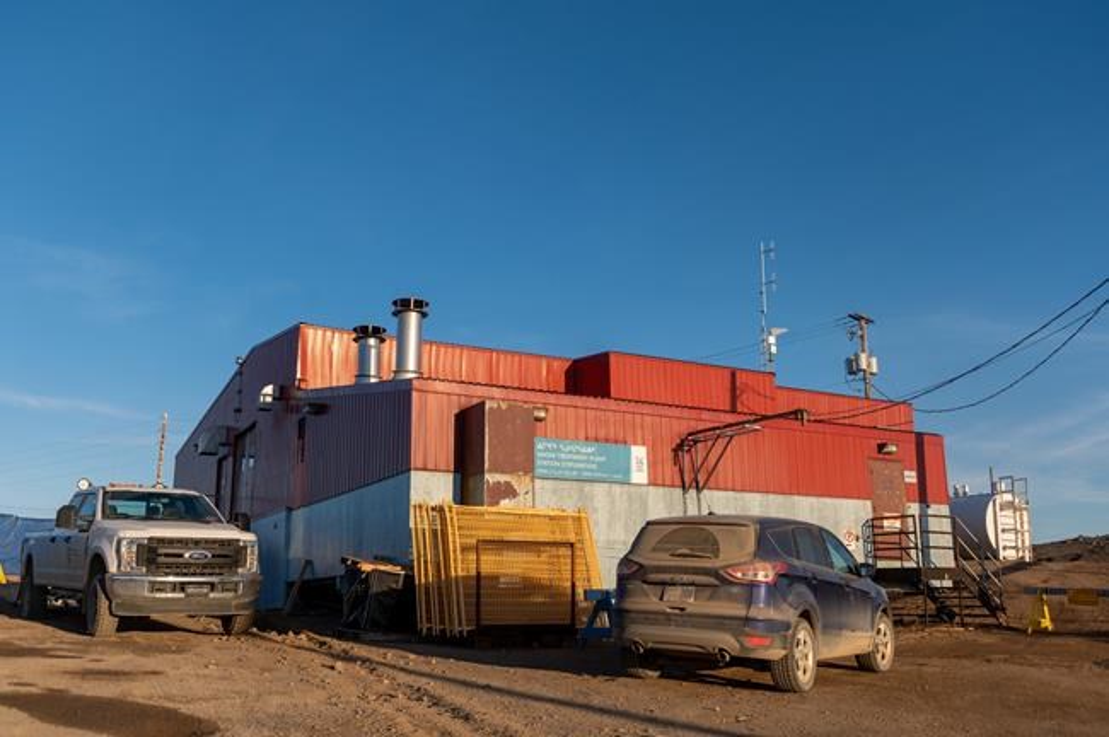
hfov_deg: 55.8
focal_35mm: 34
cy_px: 368
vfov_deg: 38.8
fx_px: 1046
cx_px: 554
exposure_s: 1/2000
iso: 200
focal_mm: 34
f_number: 4
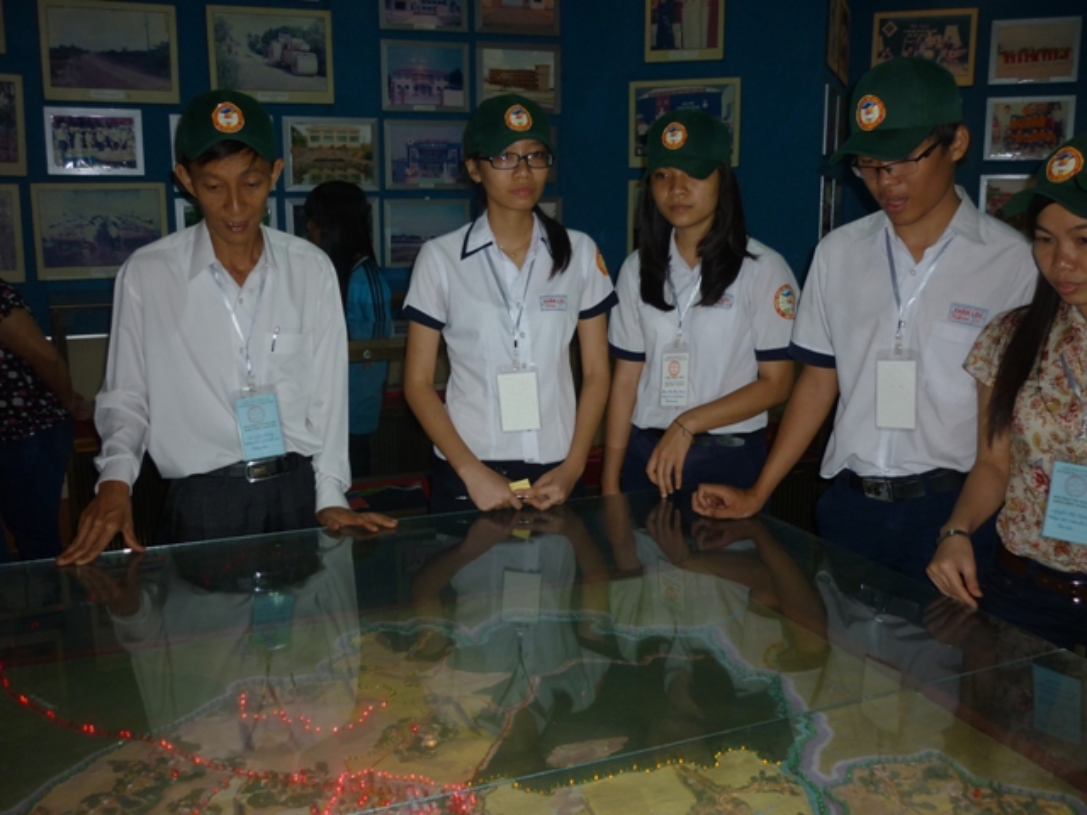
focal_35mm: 33
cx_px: 544
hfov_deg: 55.4
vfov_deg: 42.9
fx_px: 1036
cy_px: 408
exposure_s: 1/60
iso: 100
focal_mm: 5.5
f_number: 2.8
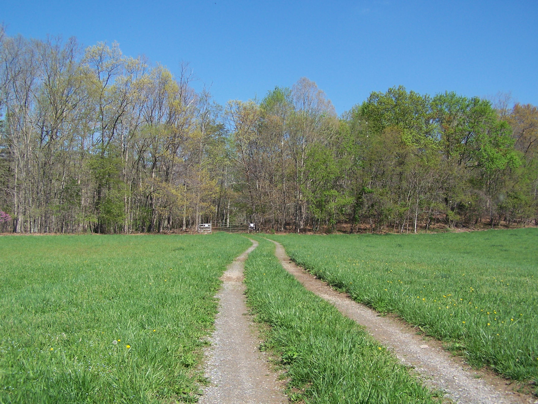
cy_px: 202
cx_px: 269
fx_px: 591
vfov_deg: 37.7
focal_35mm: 38
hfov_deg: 49.0
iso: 80
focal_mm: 6.3
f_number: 4
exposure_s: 1/640
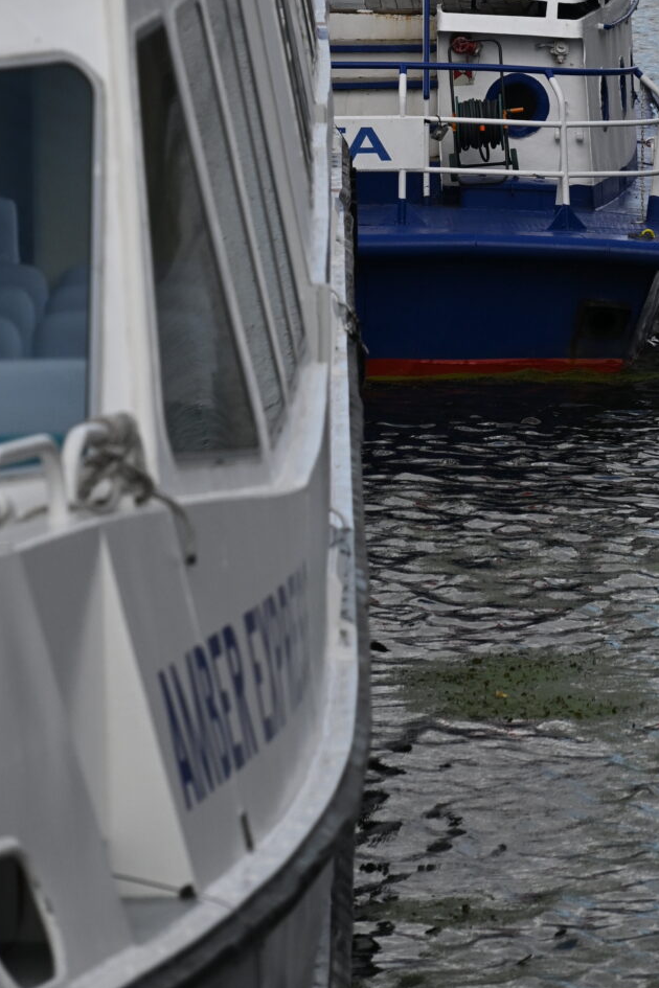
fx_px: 8923
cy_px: -112
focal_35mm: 325
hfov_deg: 4.2
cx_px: 492
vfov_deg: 6.3
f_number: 4
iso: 400
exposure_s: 1/5000
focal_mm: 120
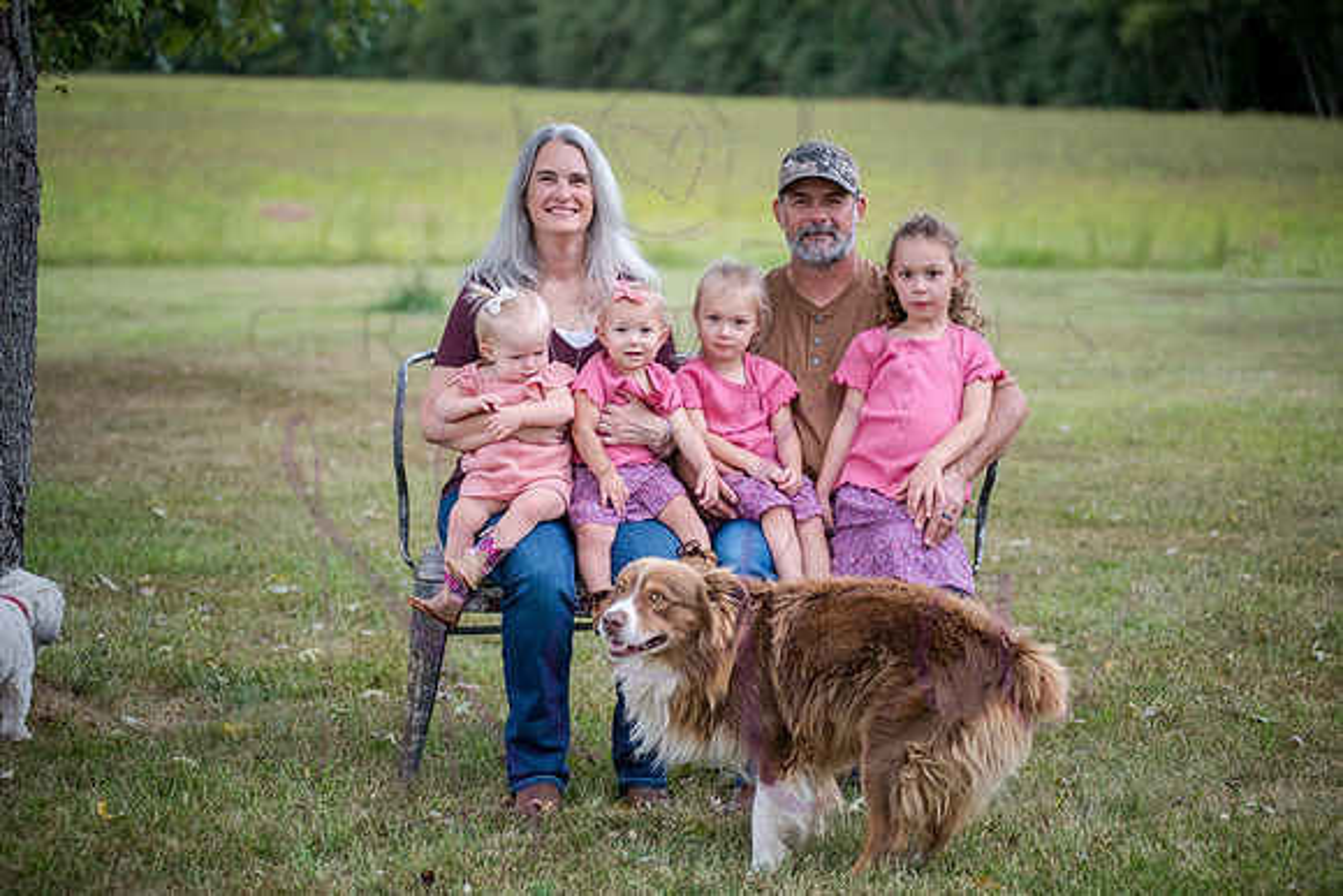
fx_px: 2985
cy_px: 448
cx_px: 672
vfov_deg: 17.1
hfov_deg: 25.4
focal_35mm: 80
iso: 400
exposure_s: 1/640
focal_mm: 80
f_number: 3.2
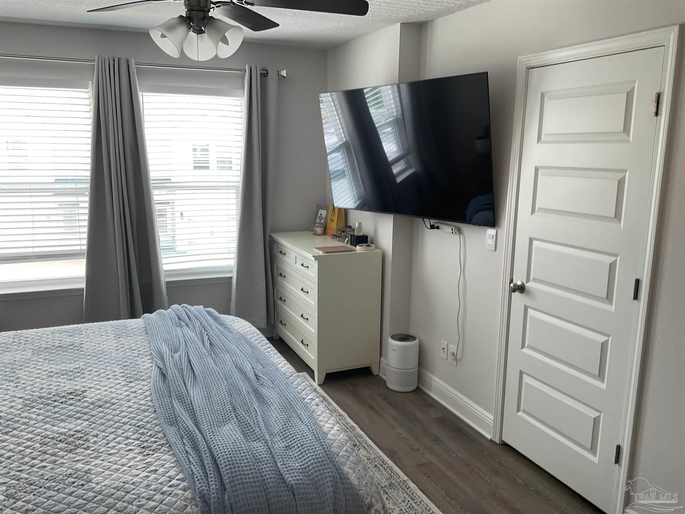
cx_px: 342
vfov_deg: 48.2
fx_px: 574
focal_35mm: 29
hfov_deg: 61.7
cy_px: 257
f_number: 1.8
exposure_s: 1/60
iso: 40
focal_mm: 3
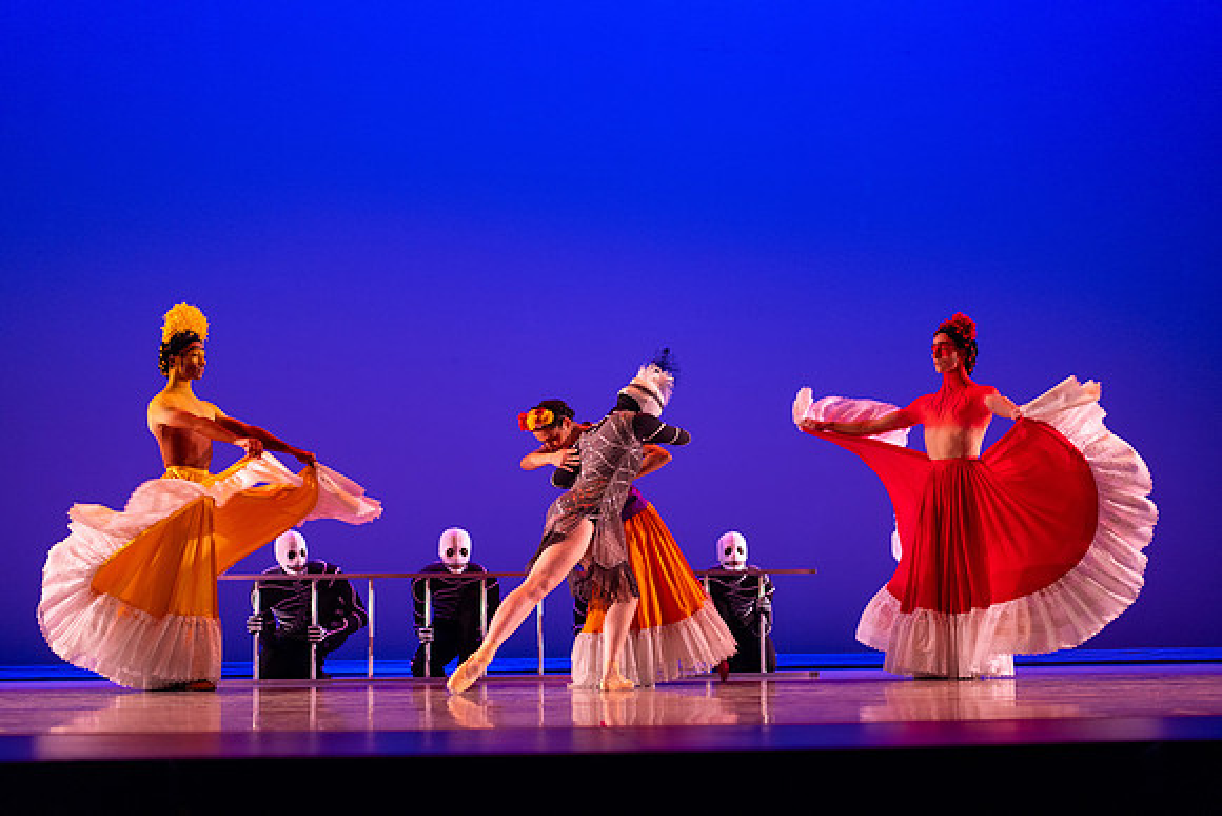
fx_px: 1867
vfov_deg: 24.6
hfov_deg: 36.2
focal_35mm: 55
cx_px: 611
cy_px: 408
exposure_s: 1/200
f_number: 1.8
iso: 1000
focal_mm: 55
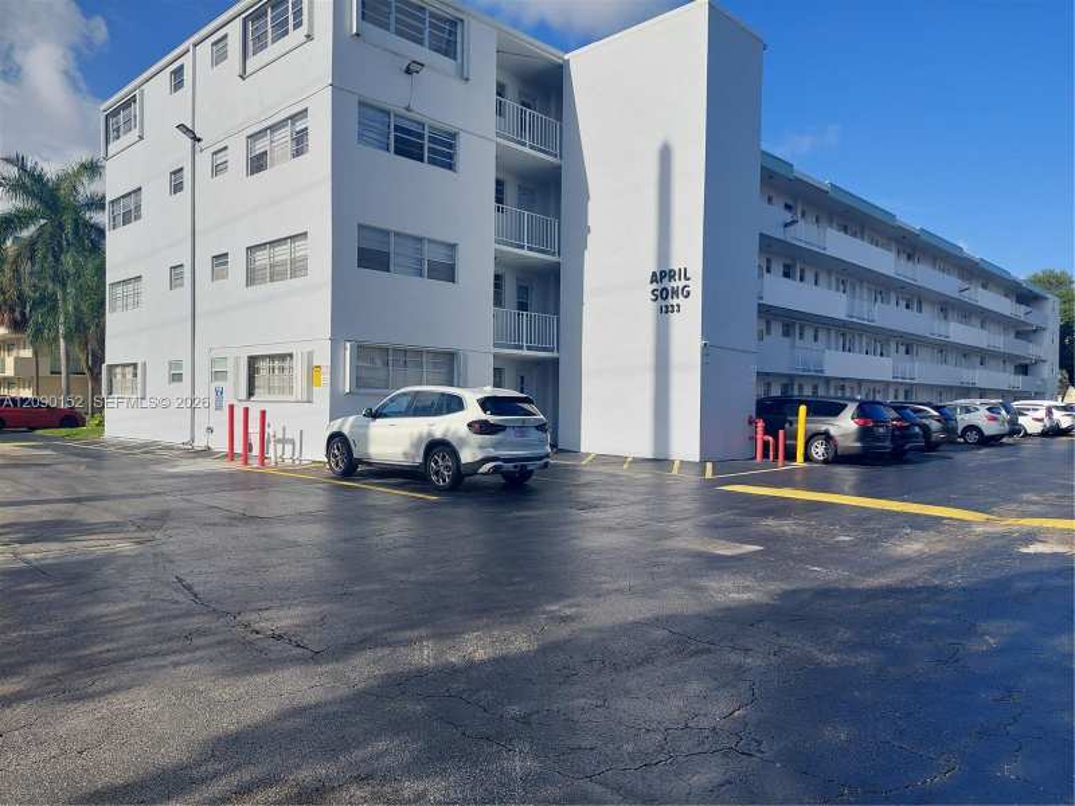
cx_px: 538
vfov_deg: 56.8
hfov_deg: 71.6
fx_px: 745
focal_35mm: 24
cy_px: 403
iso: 40
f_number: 1.8
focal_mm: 5.23
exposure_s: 1/1963
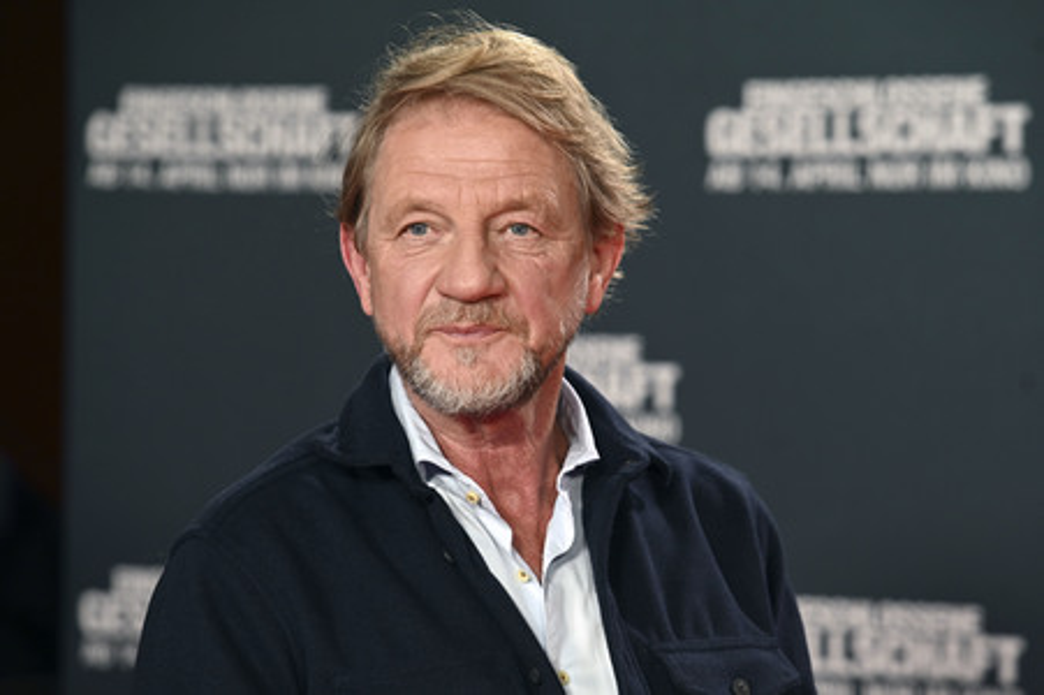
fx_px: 4057
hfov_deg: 14.7
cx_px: 522
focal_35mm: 140
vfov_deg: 9.8
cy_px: 348
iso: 2200
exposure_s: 1/500
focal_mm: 140
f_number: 4.8
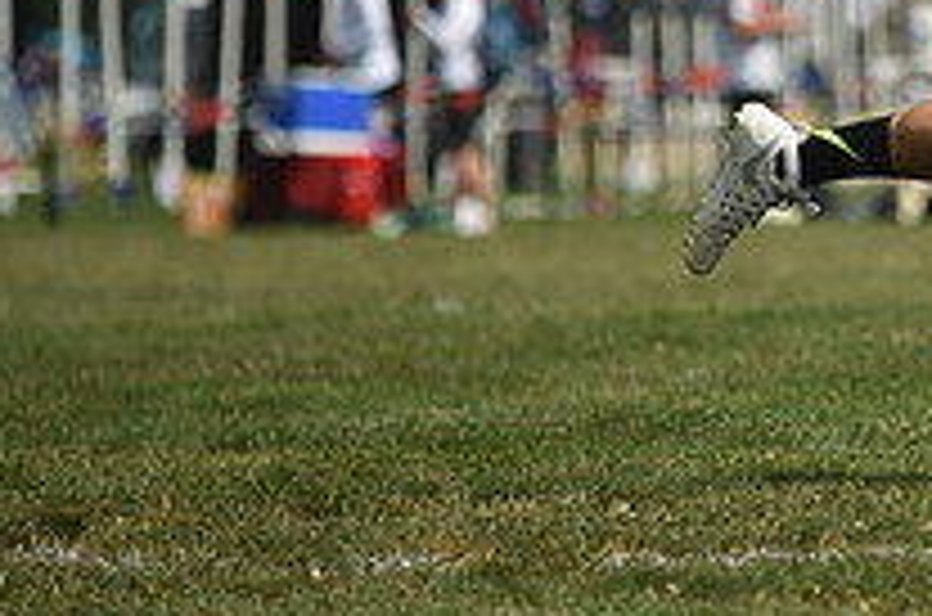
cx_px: 1283
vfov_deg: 2.4
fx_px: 14490
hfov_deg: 3.7
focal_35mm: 561
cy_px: -65
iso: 100
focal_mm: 200
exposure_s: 1/2000
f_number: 3.5
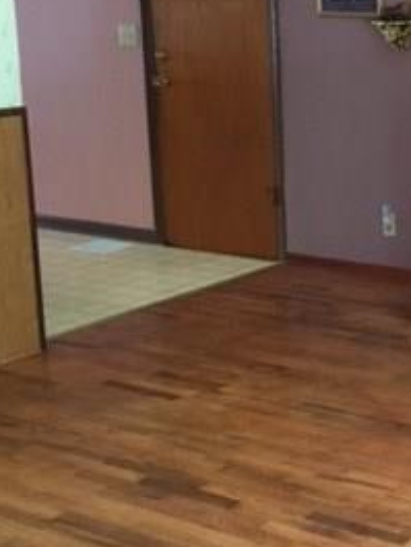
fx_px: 1107
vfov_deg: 27.8
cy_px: 299
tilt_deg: -16.3
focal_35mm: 70
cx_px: 421
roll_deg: +1.6
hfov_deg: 20.3
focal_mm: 4.15
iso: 320
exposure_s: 1/30
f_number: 2.2
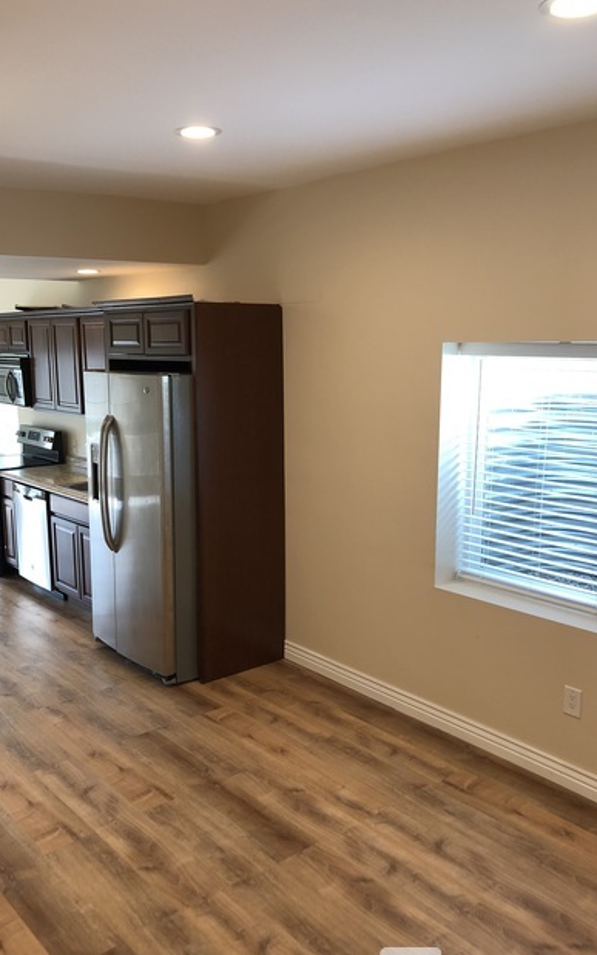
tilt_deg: -9.6
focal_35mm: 32
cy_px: 494
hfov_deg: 39.3
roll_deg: +2.1
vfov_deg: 59.6
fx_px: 833
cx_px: 244
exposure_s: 1/30
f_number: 1.8
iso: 32
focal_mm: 3.99
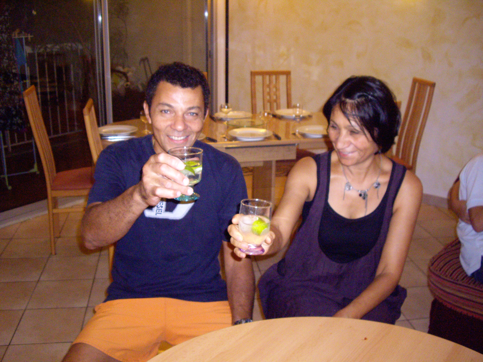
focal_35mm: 38
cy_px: 181
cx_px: 242
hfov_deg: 49.0
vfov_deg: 37.7
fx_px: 530
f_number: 2.8
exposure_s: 1/40
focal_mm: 7.9
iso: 800
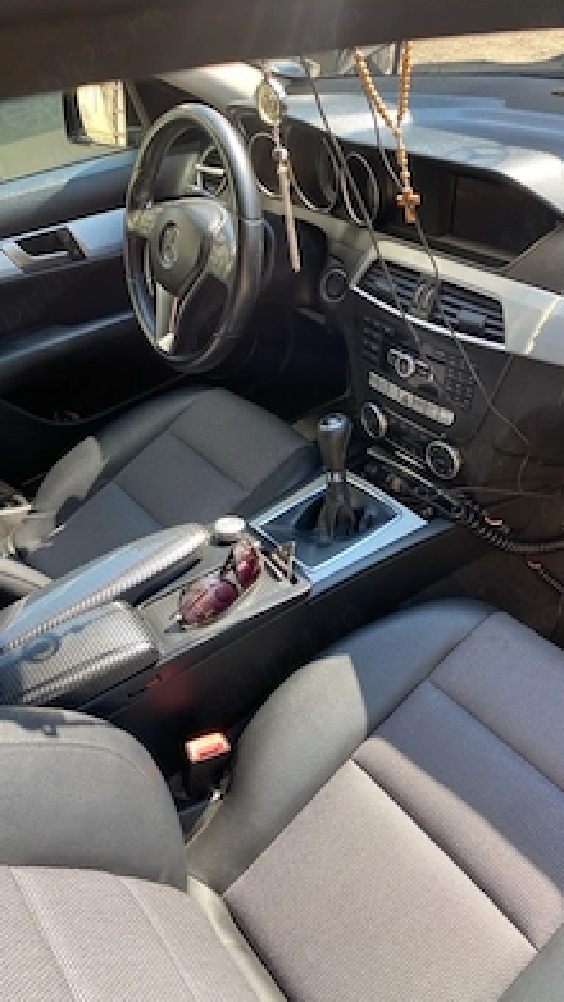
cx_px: 331
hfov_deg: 40.1
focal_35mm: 29
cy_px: 497
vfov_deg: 66.1
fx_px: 771
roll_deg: +8.8
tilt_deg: -37.4
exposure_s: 1/151
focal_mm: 4.25
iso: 32
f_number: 1.8
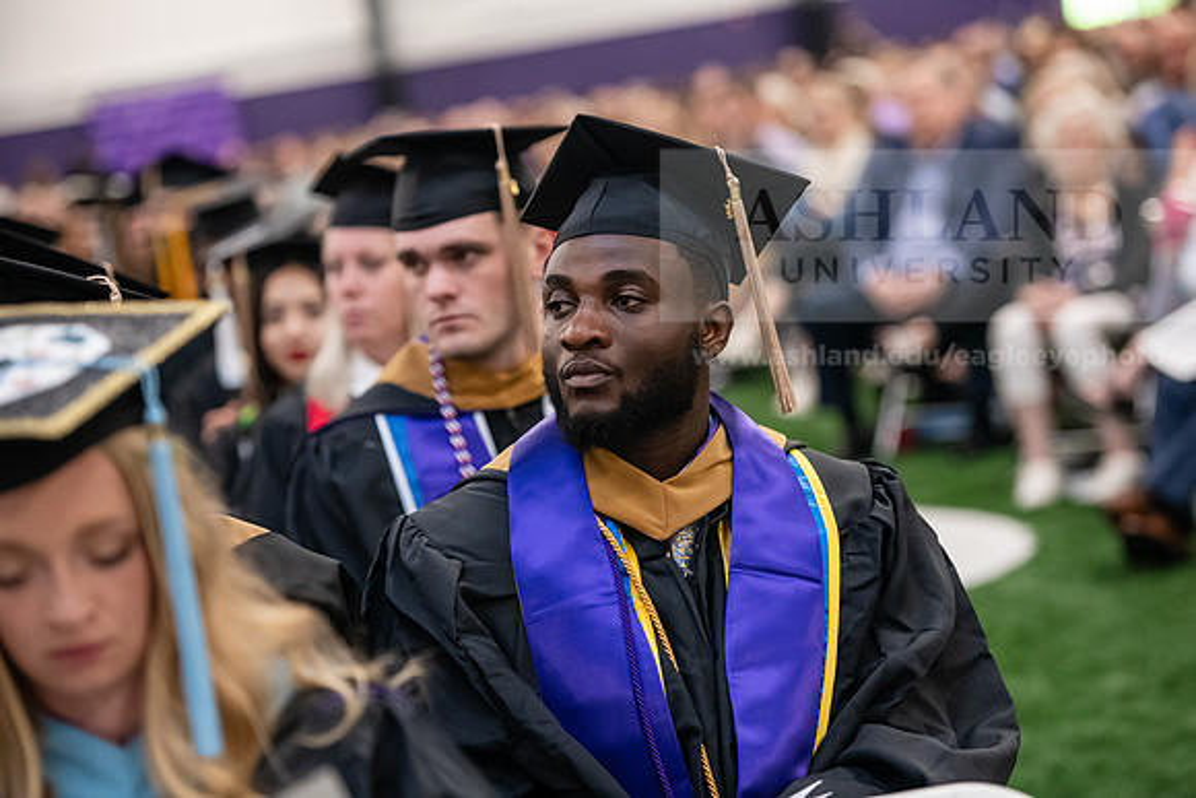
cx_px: 598
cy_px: 399
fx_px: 3854
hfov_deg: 17.6
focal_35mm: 116
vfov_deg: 11.8
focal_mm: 116
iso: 3200
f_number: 3.2
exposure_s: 1/200
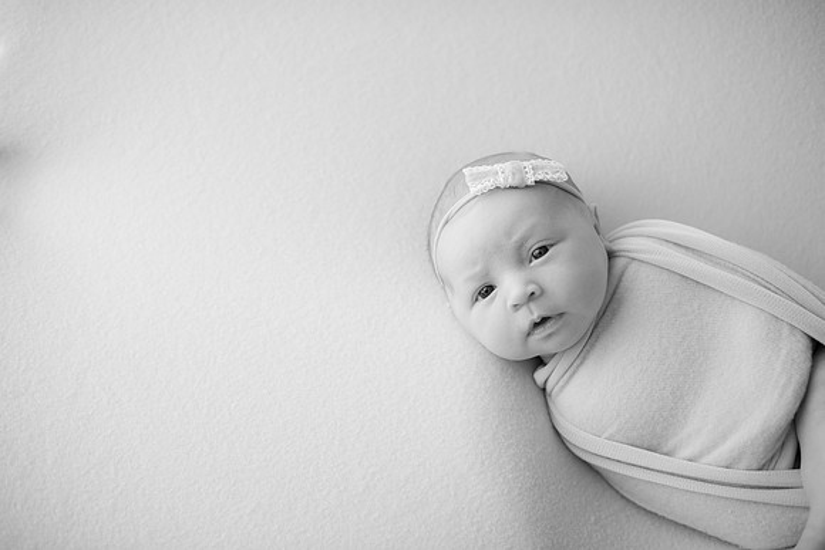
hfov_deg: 39.6
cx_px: 412
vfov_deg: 27.0
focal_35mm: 50
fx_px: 1146
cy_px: 275
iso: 100
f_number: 2.5
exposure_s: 1/160
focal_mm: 50
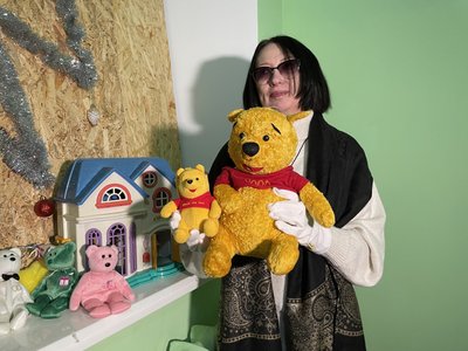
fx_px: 352
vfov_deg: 53.1
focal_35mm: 26
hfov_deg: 67.3
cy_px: 176
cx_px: 234
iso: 500
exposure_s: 1/50
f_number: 1.6
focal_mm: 4.2
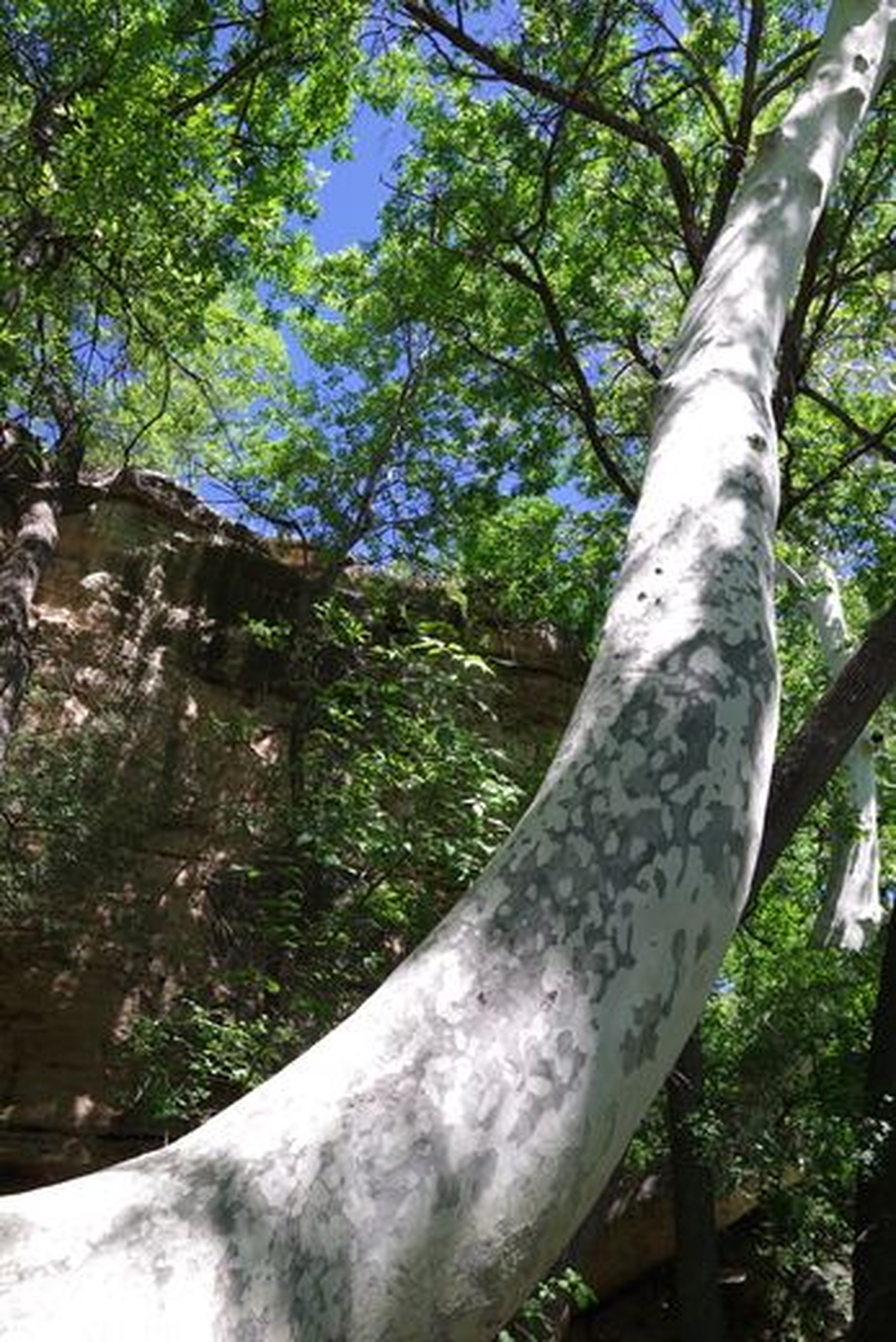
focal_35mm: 30
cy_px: 671
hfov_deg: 43.6
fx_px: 1119
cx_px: 448
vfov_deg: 61.9
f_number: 8
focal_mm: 30
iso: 100
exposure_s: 1/50
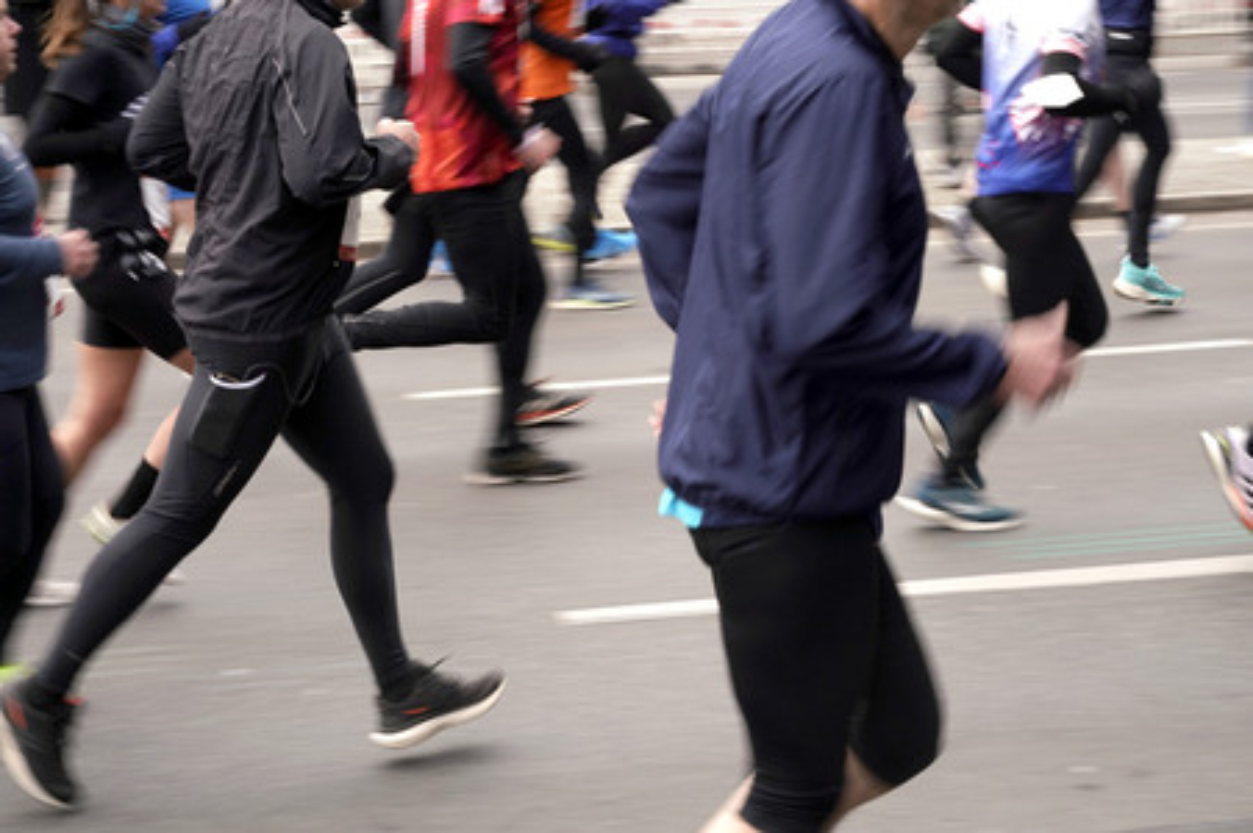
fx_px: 2608
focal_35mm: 75
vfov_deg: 18.2
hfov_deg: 27.0
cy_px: 416
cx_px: 626
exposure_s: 1/80
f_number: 13
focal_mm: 75
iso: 320
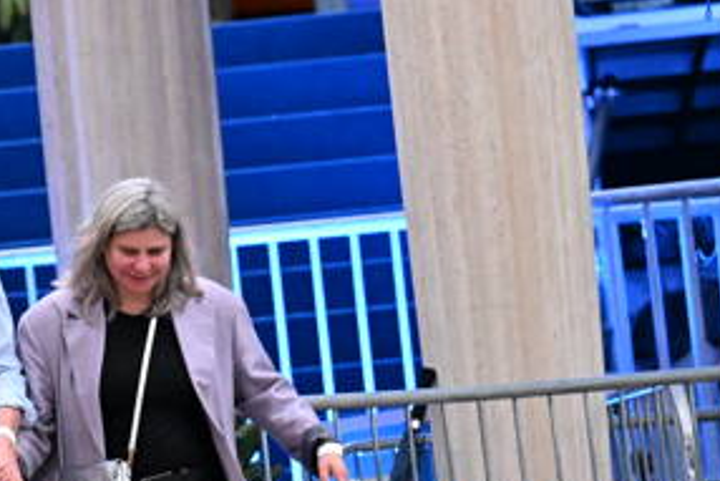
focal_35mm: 651
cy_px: 433
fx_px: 13026
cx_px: -28
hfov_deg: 3.2
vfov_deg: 2.1
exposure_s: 1/200
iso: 12800
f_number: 3.5
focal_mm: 180
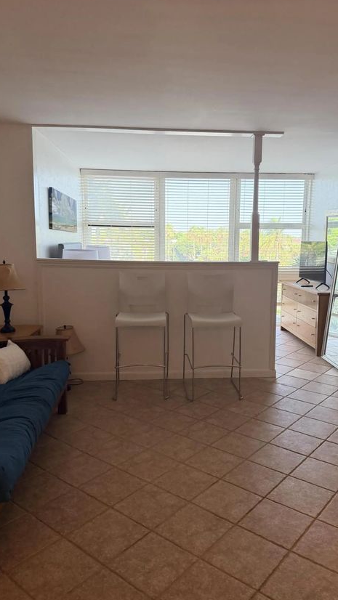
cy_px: 299
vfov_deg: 69.8
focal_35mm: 27
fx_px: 430
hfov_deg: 42.9
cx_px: 188
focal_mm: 6.76
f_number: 1.78
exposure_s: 1/229
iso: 200
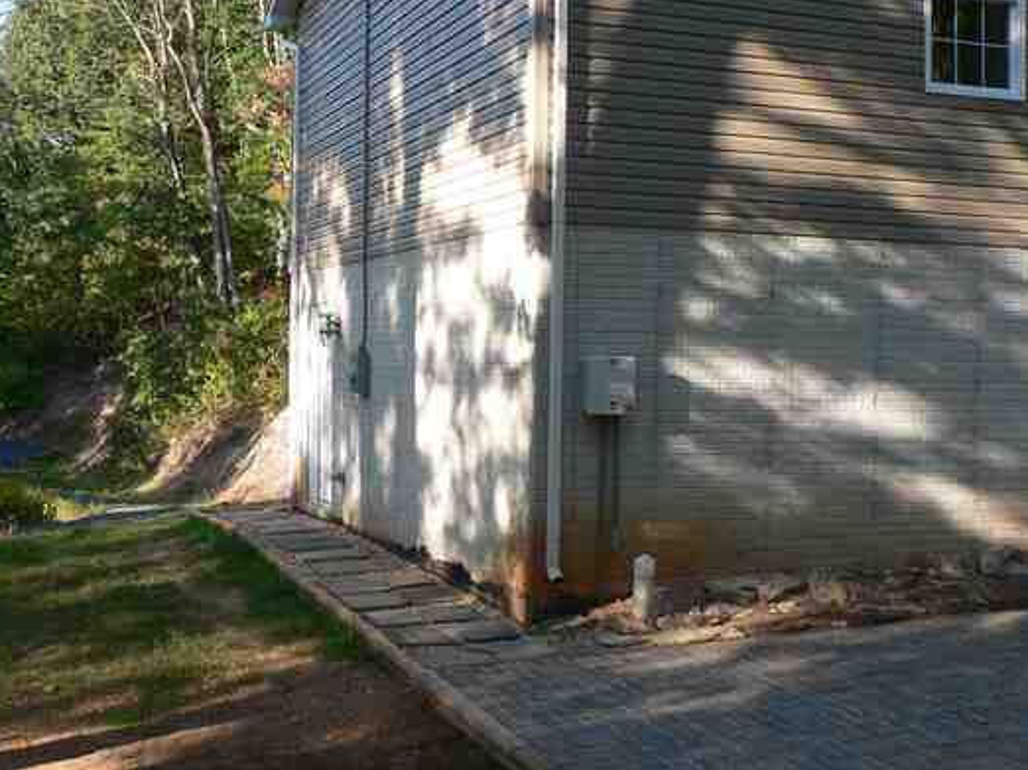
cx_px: 448
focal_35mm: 46
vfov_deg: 31.5
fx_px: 1365
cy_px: 382
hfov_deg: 41.2
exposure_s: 1/125
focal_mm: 6
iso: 80
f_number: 4
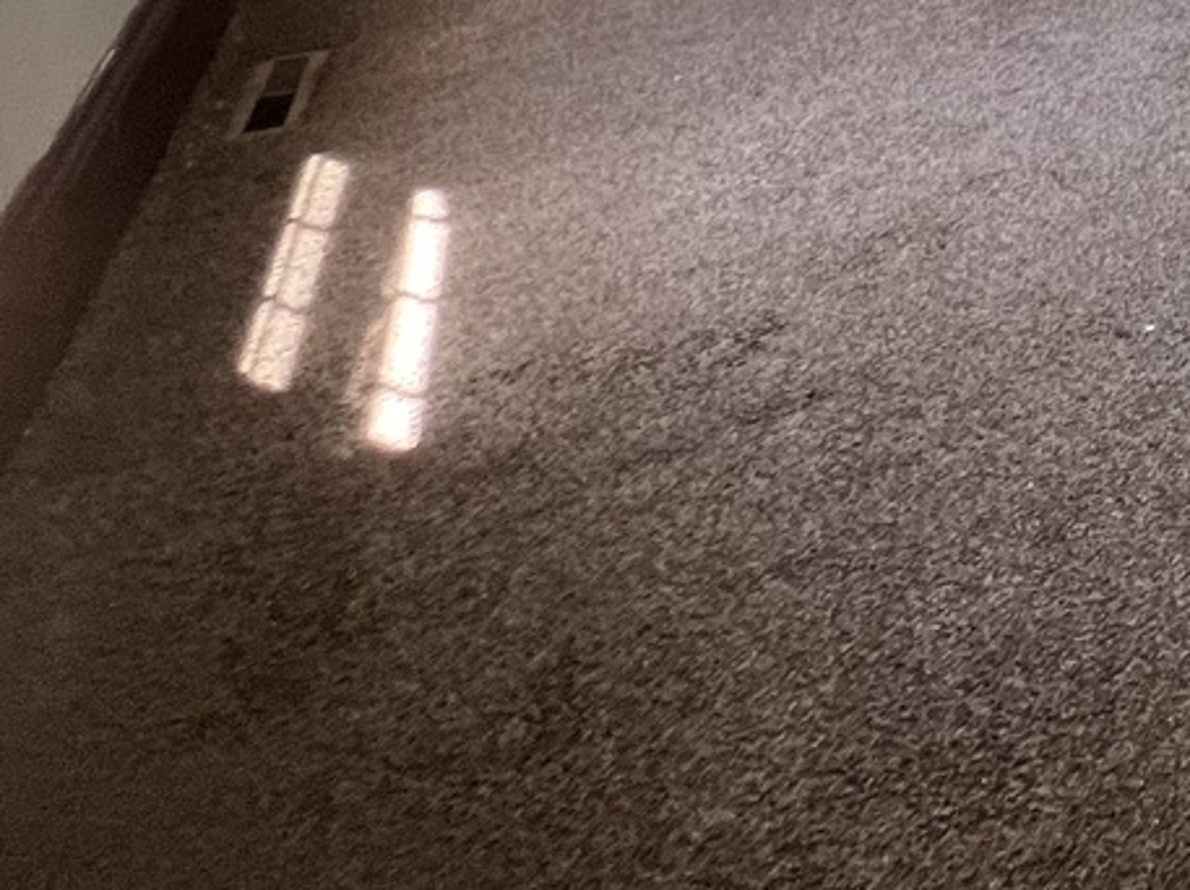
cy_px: -510
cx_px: 1823
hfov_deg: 28.1
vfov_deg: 24.9
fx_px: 1408
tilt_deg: -6.5
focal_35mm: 41
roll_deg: +0.1
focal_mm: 1.57
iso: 160
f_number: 1.8
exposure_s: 1/99
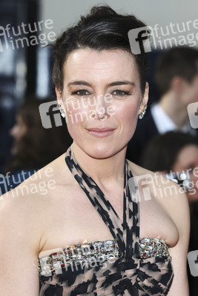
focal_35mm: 150
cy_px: 148
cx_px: 99
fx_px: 1236
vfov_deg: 13.7
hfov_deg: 9.2
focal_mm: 100
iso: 320
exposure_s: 1/200
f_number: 4.5
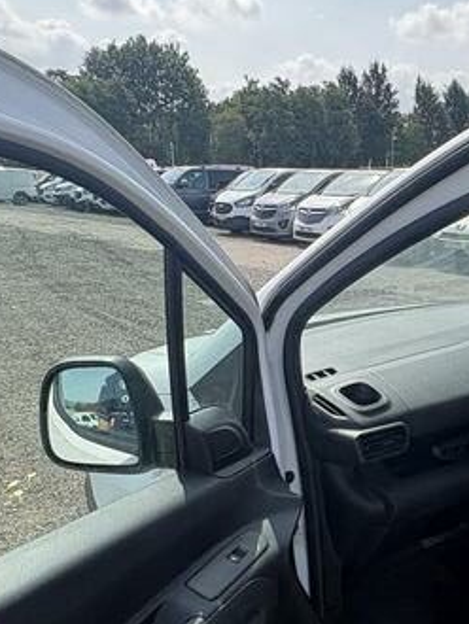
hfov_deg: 36.6
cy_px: 414
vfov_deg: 48.2
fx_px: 686
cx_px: 369
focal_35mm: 38
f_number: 2.2
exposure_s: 1/544
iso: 50
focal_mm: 2.22
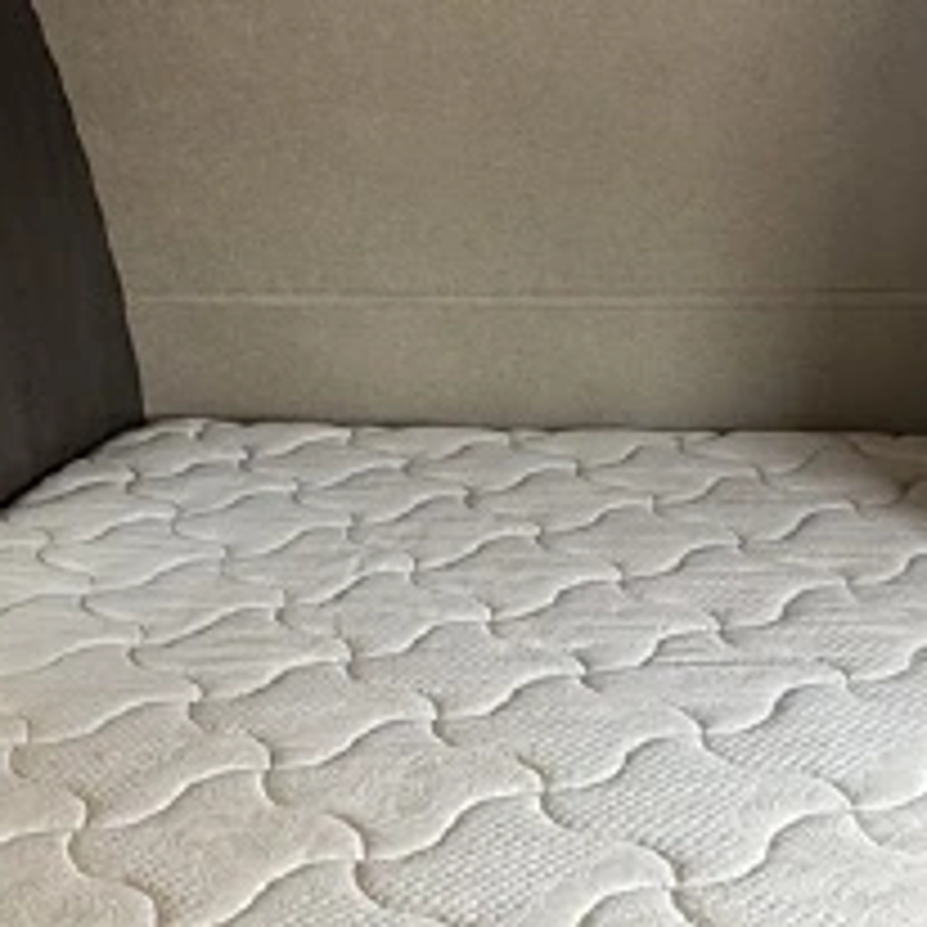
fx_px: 1454
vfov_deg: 34.0
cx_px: 405
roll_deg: +4.0
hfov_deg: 35.3
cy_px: 774
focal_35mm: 48
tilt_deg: -27.8
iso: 100
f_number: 2.2
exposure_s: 1/99
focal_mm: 2.22
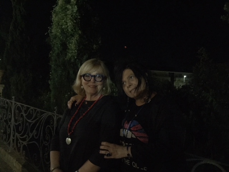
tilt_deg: +2.2
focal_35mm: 29
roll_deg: -2.6
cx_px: 114
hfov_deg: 61.7
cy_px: 86
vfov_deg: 48.2
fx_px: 192
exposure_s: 1/17
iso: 2000
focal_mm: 4.15
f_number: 2.2
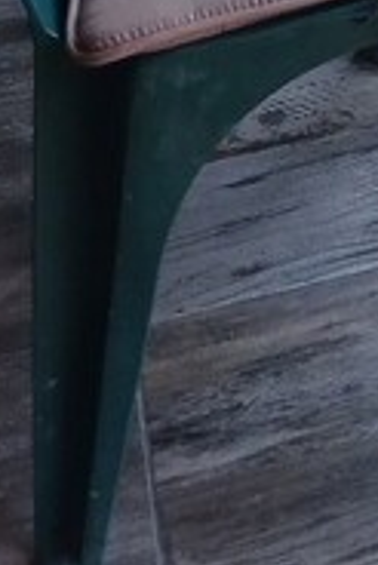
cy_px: -808
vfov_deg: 11.0
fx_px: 2452
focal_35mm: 156
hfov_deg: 8.3
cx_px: 821
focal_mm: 4
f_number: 1.8
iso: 32
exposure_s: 1/100
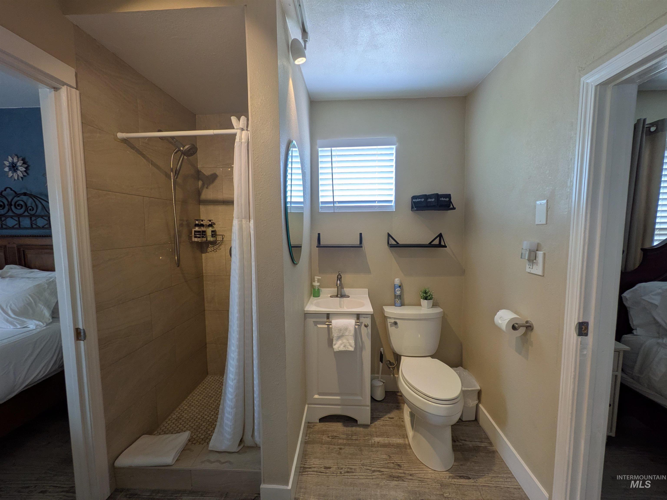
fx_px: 270
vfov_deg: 85.7
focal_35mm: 14
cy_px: 250
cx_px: 334
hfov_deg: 102.1
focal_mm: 1.85
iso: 72
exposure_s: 1/120
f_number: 2.2
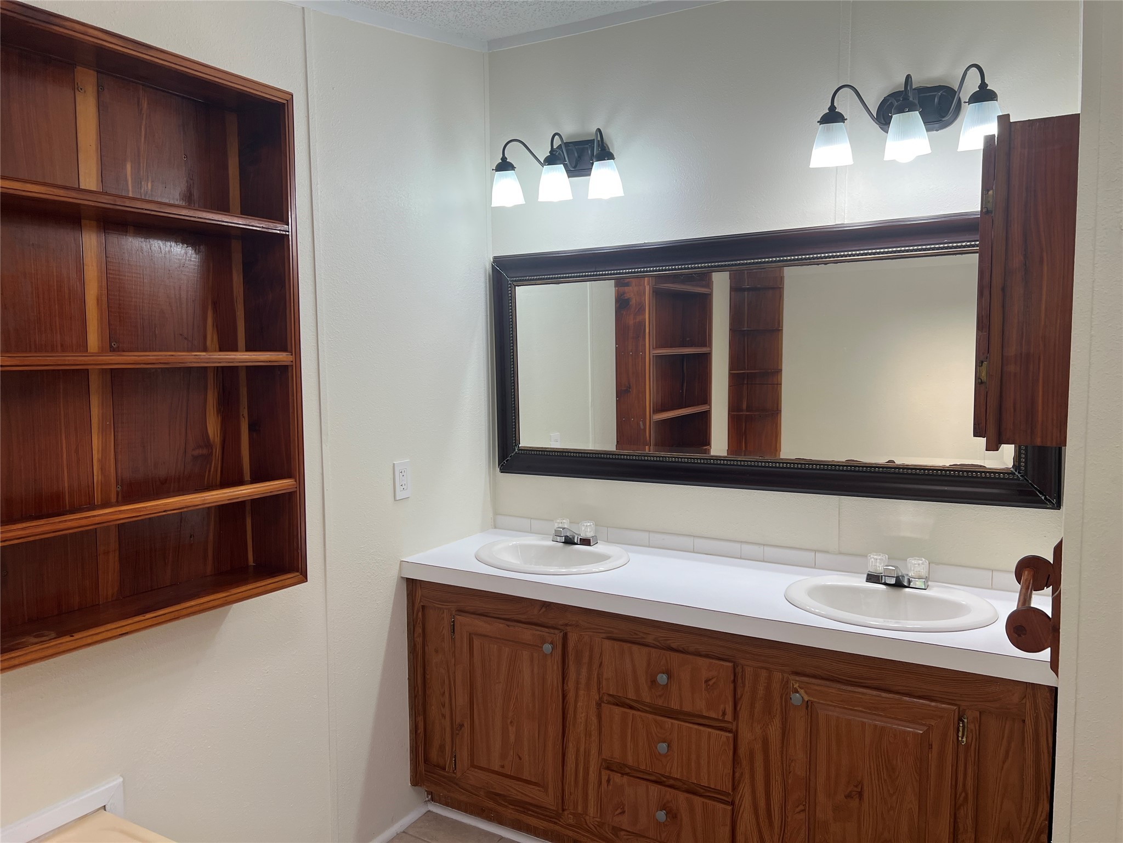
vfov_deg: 53.1
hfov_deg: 67.3
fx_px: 843
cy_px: 422
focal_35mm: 26
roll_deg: +0.8
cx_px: 562
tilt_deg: -5.7
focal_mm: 5.7
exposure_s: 1/180
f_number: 1.5
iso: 40
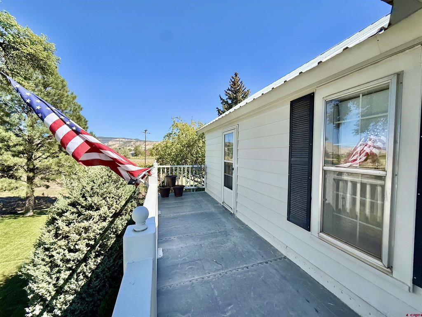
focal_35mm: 14
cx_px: 211
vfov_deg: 85.7
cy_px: 158
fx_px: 171
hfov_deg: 102.1
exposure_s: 1/1572
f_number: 2.2
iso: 64
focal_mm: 2.22
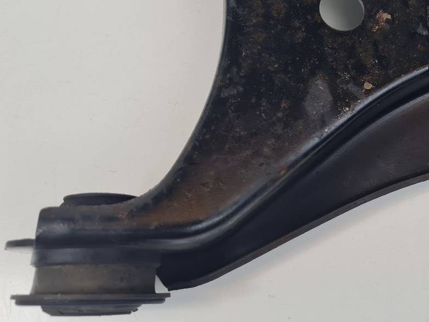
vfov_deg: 29.5
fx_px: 595
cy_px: 60
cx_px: 347
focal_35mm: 48
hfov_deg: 38.1
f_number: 1.8
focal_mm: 5.4
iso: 50
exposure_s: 1/171
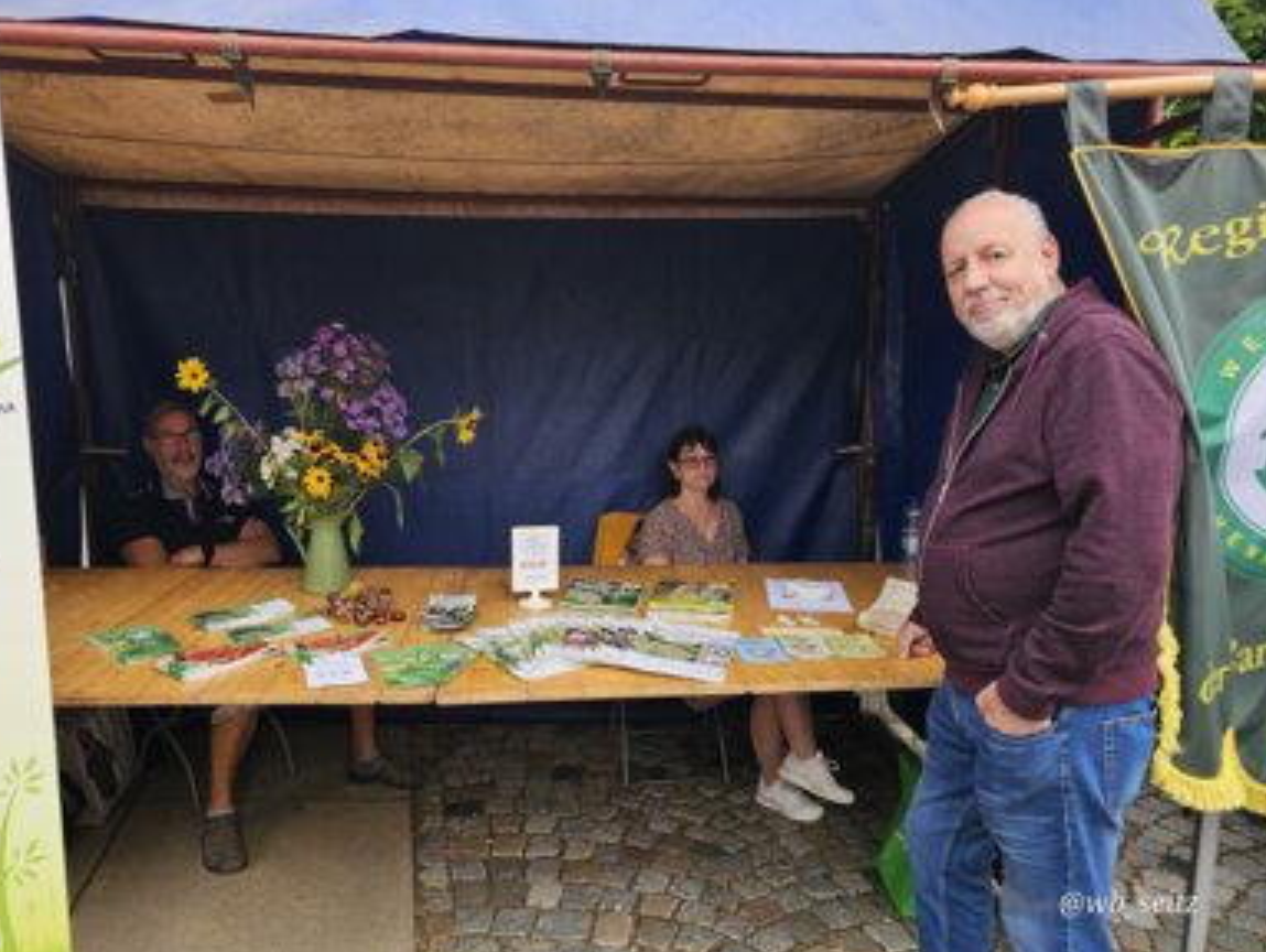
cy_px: 486
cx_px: 608
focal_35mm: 24
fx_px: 879
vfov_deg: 56.9
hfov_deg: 71.5
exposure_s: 1/222
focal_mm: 6.3
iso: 20
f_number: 1.7
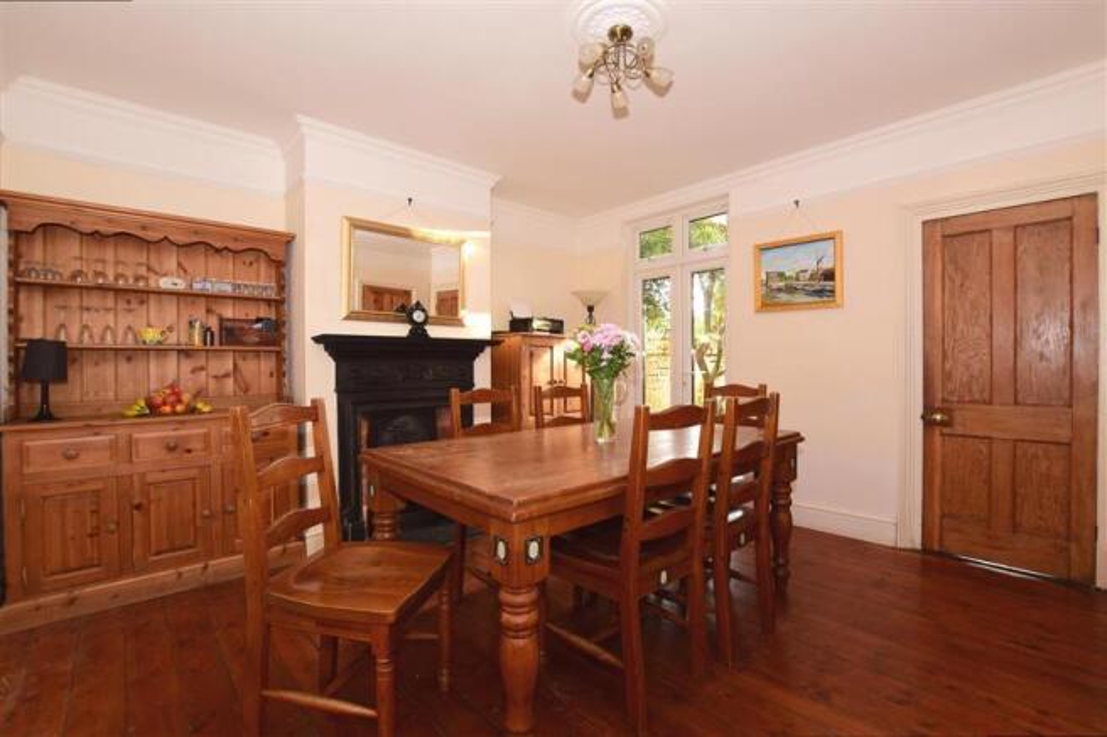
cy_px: 368
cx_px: 554
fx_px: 461
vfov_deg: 77.3
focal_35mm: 15
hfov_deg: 100.4
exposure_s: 1/8
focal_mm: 10
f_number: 8
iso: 400
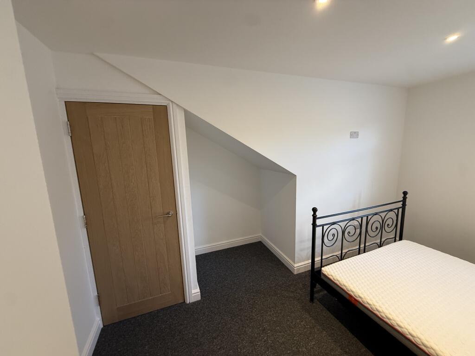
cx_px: 238
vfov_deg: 85.7
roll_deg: +0.3
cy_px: 178
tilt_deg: -10.9
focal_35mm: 14
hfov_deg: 102.1
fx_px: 192
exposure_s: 1/100
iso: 200
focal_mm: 2.22
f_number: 2.2
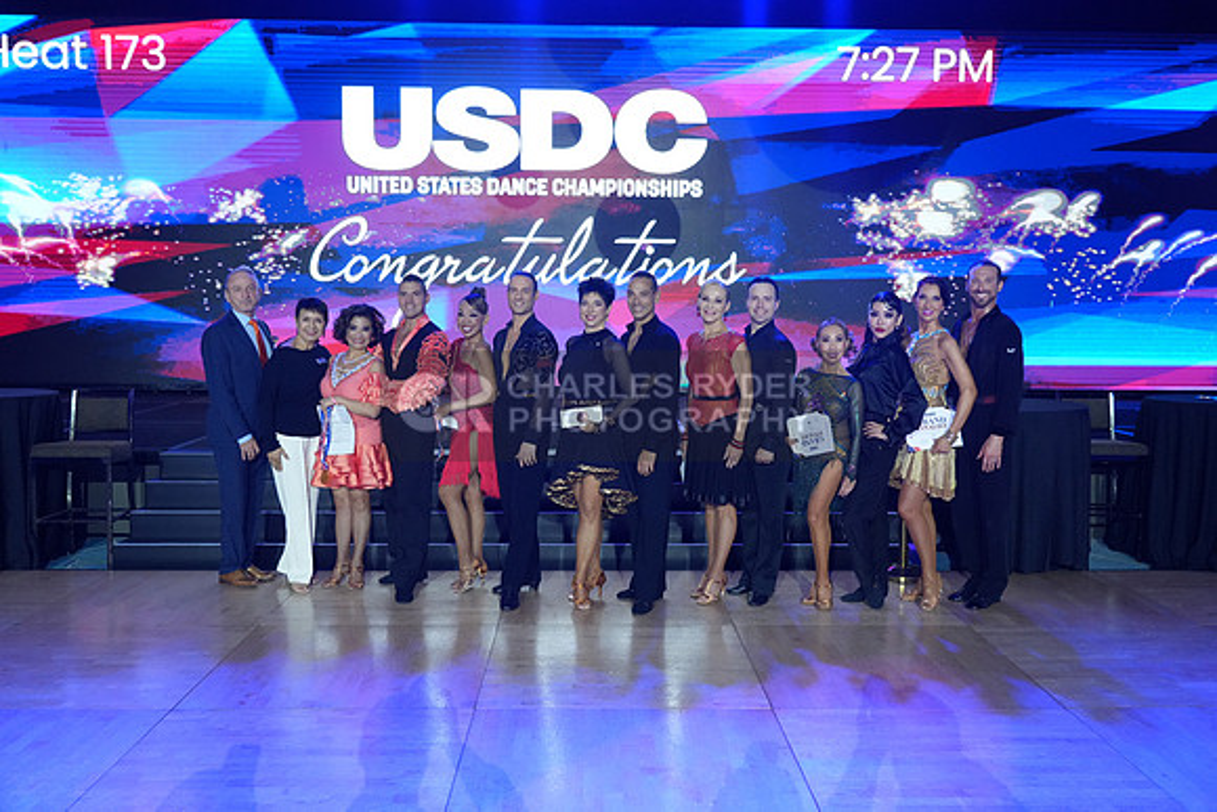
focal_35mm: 31
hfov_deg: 60.3
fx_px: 1048
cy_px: 406
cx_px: 608
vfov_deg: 42.3
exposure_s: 1/640
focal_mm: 31
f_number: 4
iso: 3200
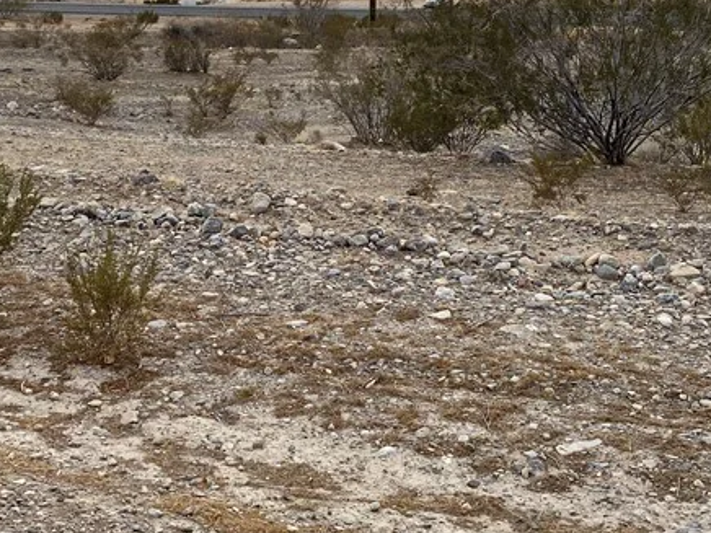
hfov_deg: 31.2
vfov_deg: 23.9
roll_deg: +0.2
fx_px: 1253
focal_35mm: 61
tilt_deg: -10.3
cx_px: 196
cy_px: 178
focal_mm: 4.25
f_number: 1.8
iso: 32
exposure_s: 1/3984
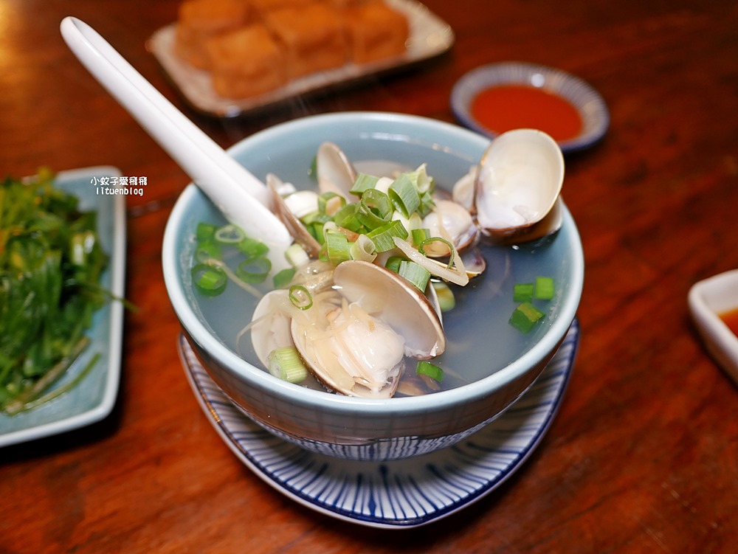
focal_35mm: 28
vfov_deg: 49.8
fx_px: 597
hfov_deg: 63.4
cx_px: 369
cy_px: 277
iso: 500
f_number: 2.5
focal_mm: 14
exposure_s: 1/60
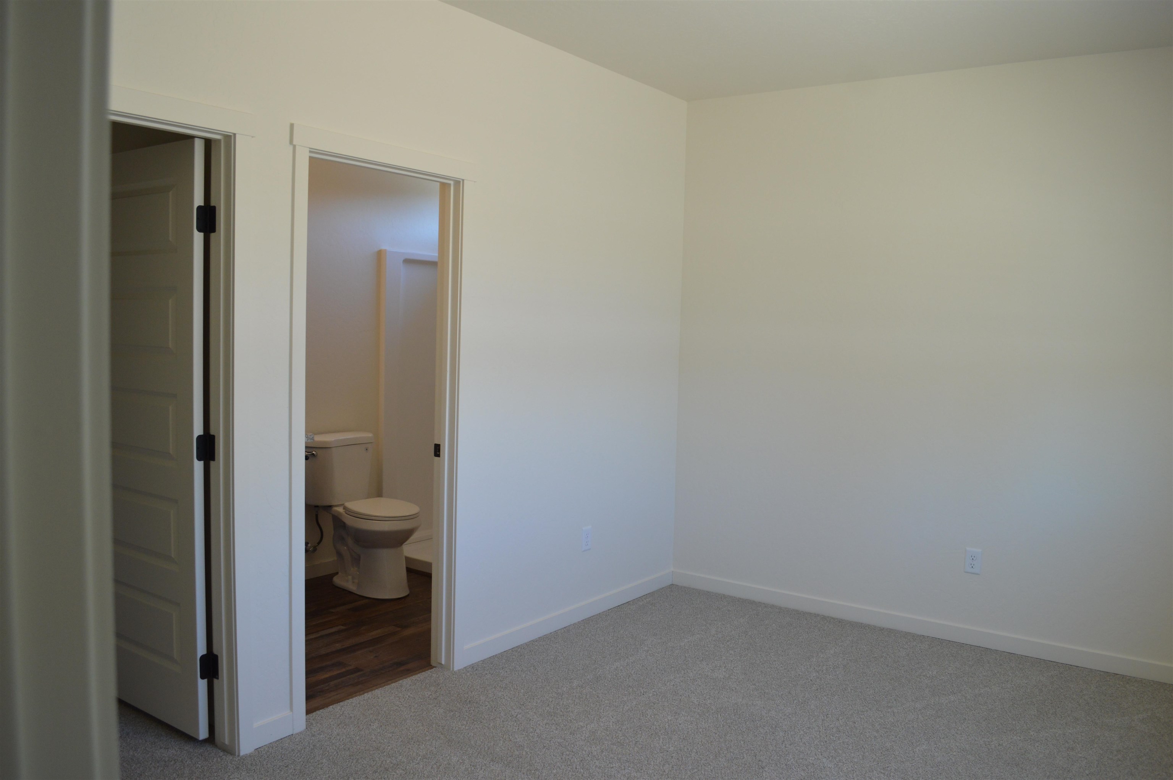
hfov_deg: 67.4
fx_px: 879
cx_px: 586
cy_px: 390
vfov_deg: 47.8
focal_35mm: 27
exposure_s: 1/100
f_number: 4.5
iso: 400
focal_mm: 18
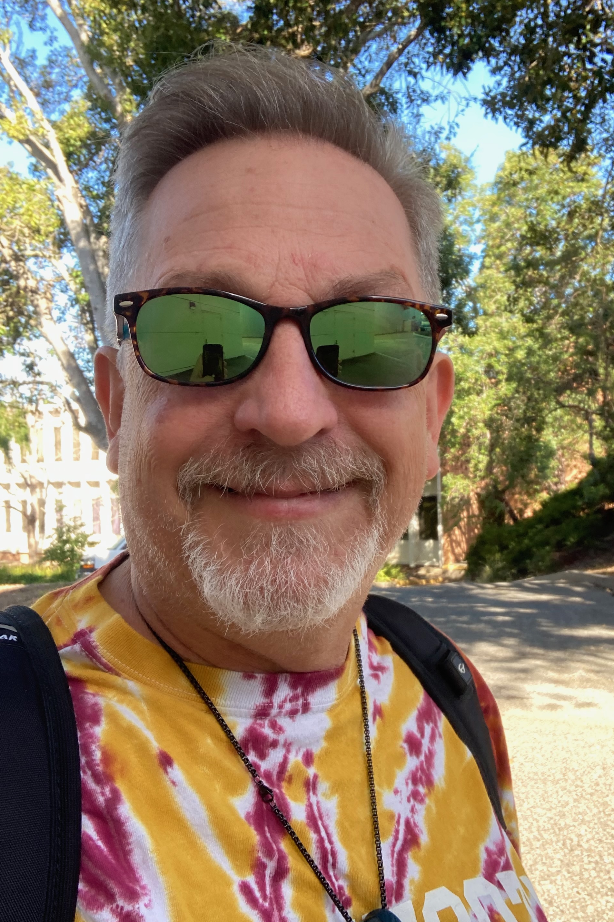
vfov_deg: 53.1
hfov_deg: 36.8
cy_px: 461
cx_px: 351
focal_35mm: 36
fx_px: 921
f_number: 2.2
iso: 50
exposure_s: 1/121
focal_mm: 2.87
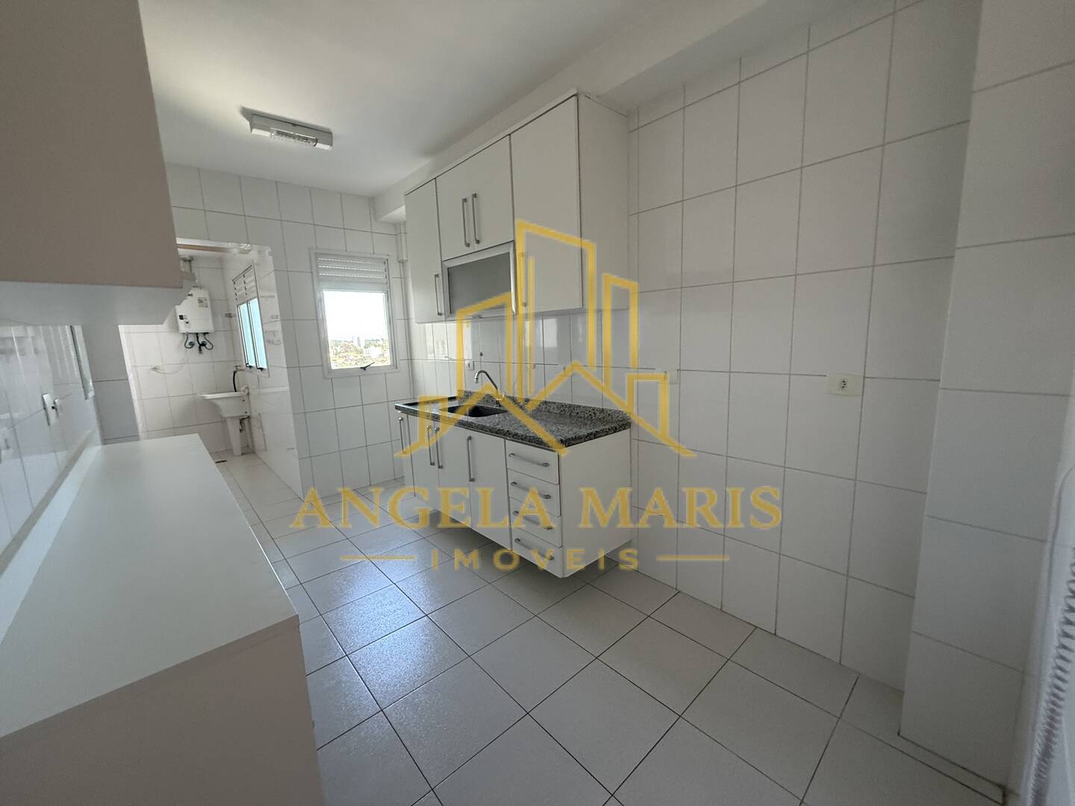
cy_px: 403
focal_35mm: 14
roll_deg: +1.0
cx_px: 538
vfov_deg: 85.7
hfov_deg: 102.1
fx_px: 435
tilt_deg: -11.3
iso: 250
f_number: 2.2
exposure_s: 1/99
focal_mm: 2.22
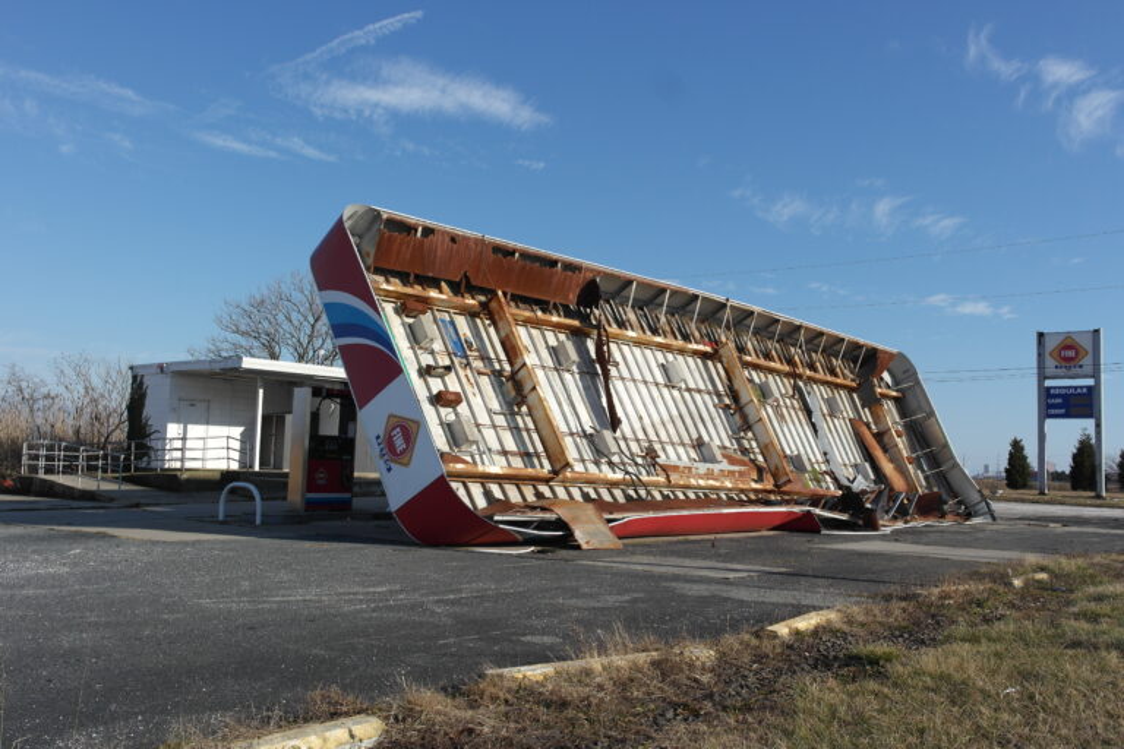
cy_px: 374
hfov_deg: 61.9
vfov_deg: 43.6
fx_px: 937
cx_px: 562
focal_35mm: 30
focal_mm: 20
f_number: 7.1
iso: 100
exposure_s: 1/320
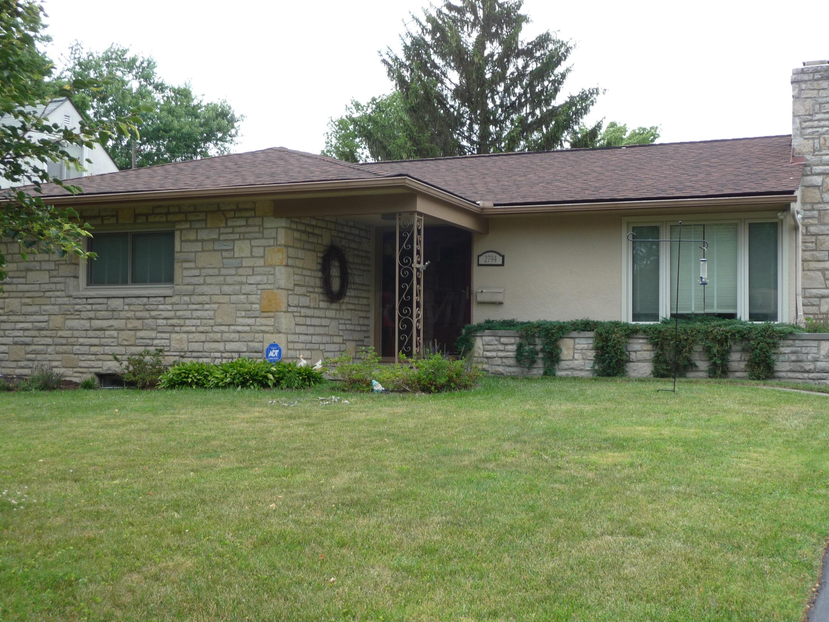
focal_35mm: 46
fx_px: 1102
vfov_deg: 31.5
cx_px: 421
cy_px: 309
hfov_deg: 41.2
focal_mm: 7.6
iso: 100
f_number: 4.1
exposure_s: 1/200
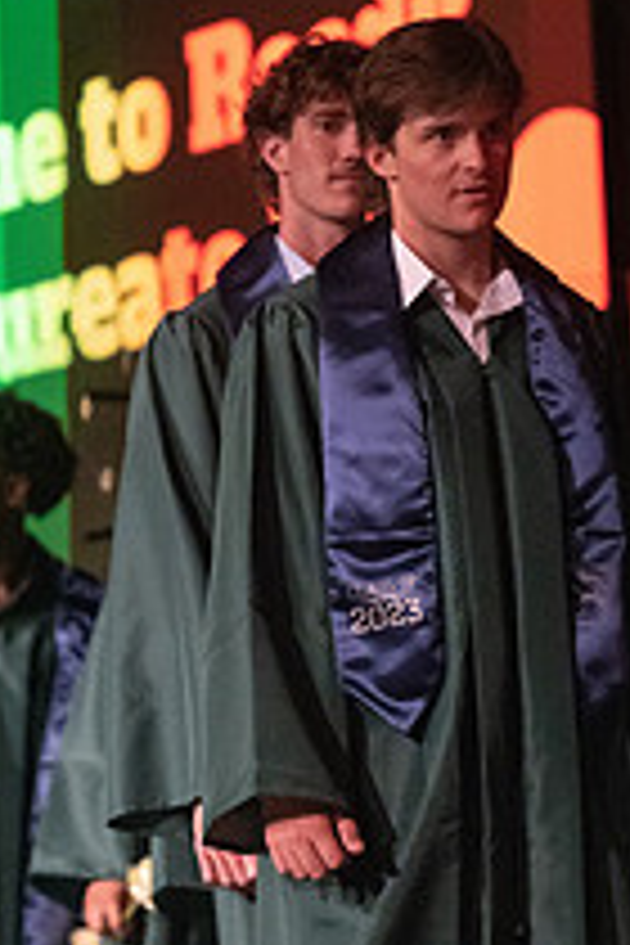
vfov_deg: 10.2
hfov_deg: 6.8
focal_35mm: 201
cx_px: 490
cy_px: 513
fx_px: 5276
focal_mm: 94
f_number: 2.8
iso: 16000
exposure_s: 1/1000
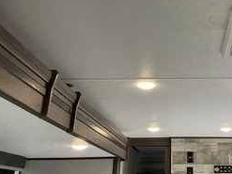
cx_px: 168
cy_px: 41
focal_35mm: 47
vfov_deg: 30.3
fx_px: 315
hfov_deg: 39.6
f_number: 1.8
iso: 64
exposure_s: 1/85
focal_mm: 3
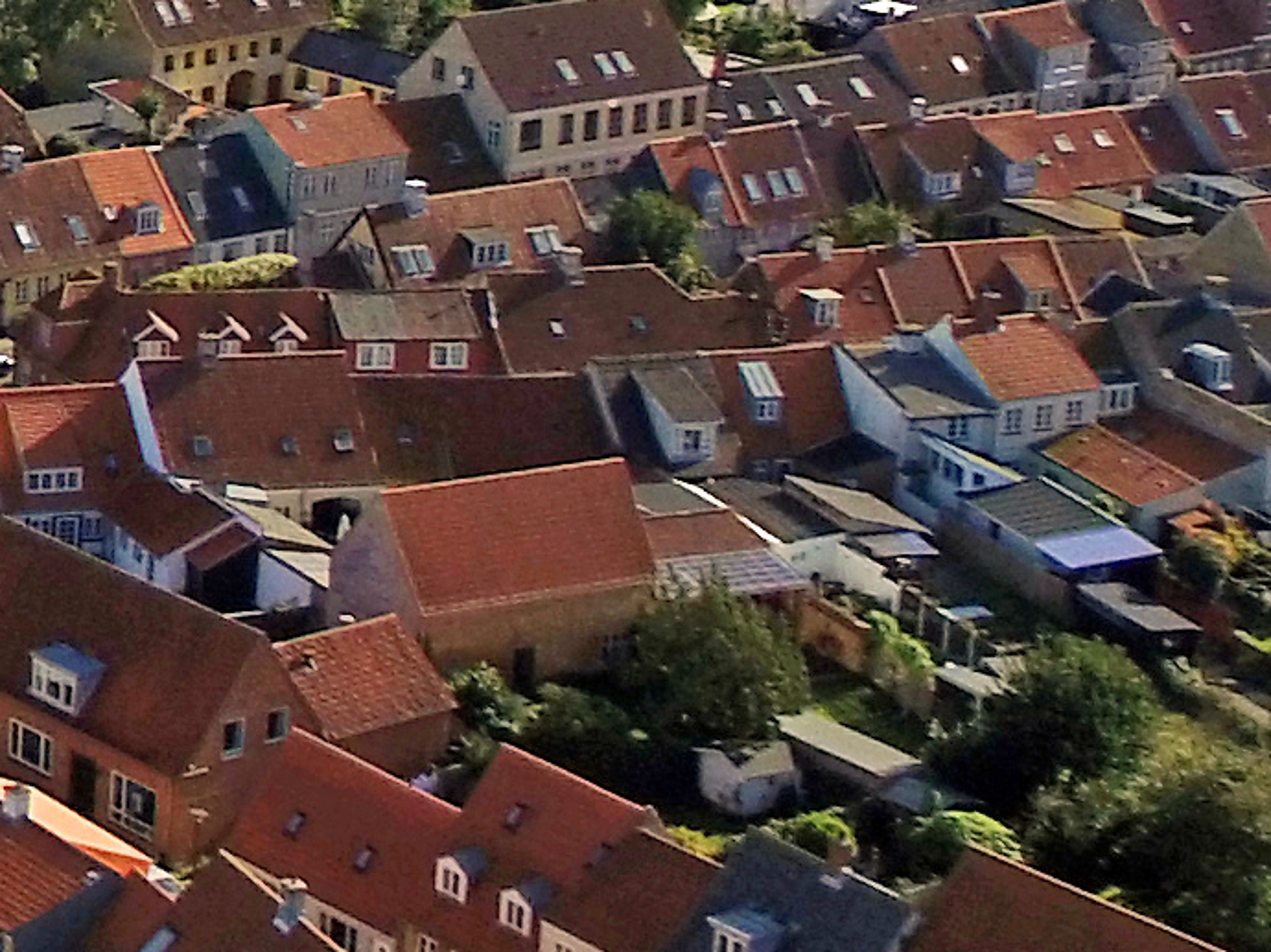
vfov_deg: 12.6
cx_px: -1011
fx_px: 4258
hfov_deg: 14.8
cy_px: -59
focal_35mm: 116
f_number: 2.8
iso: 100
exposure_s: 1/60
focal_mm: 3.61
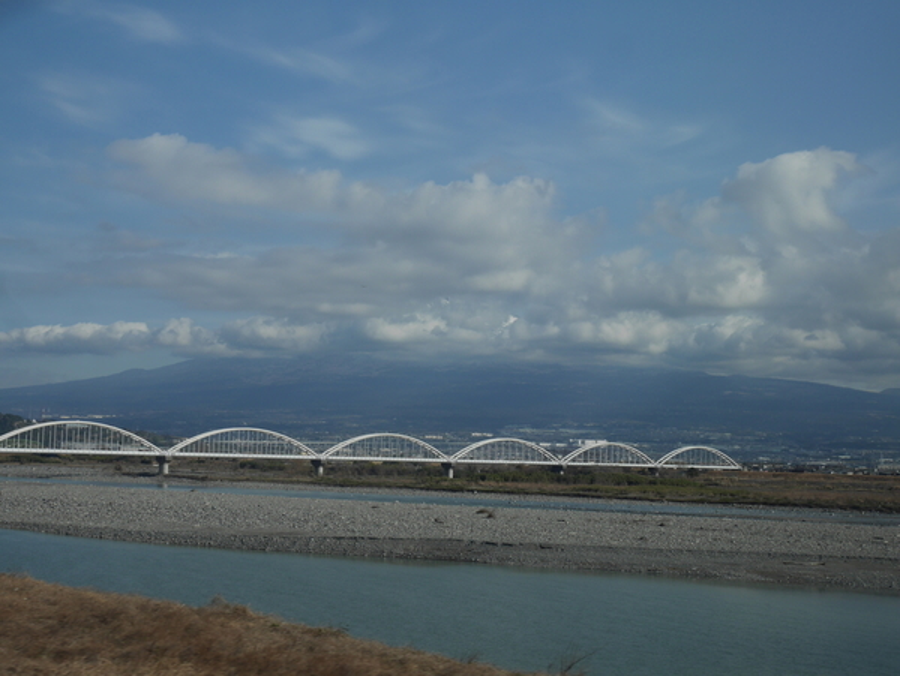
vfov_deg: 27.1
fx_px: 1405
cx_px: 450
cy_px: 338
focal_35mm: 54
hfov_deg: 35.5
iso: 200
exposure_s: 1/320
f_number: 9
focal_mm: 27
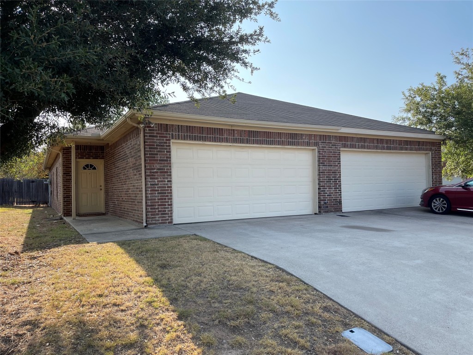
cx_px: 236
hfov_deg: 67.3
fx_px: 355
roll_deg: +1.9
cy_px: 178
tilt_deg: +0.5
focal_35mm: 26
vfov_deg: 53.1
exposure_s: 1/1439
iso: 32
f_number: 1.6
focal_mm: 5.1
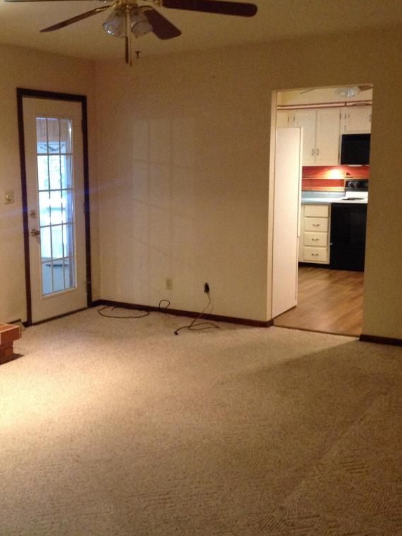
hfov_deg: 30.7
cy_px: 267
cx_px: 138
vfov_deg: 40.4
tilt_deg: -10.4
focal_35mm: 47
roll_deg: -0.4
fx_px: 728
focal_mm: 4.28
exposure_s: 1/15
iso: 320
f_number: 2.4
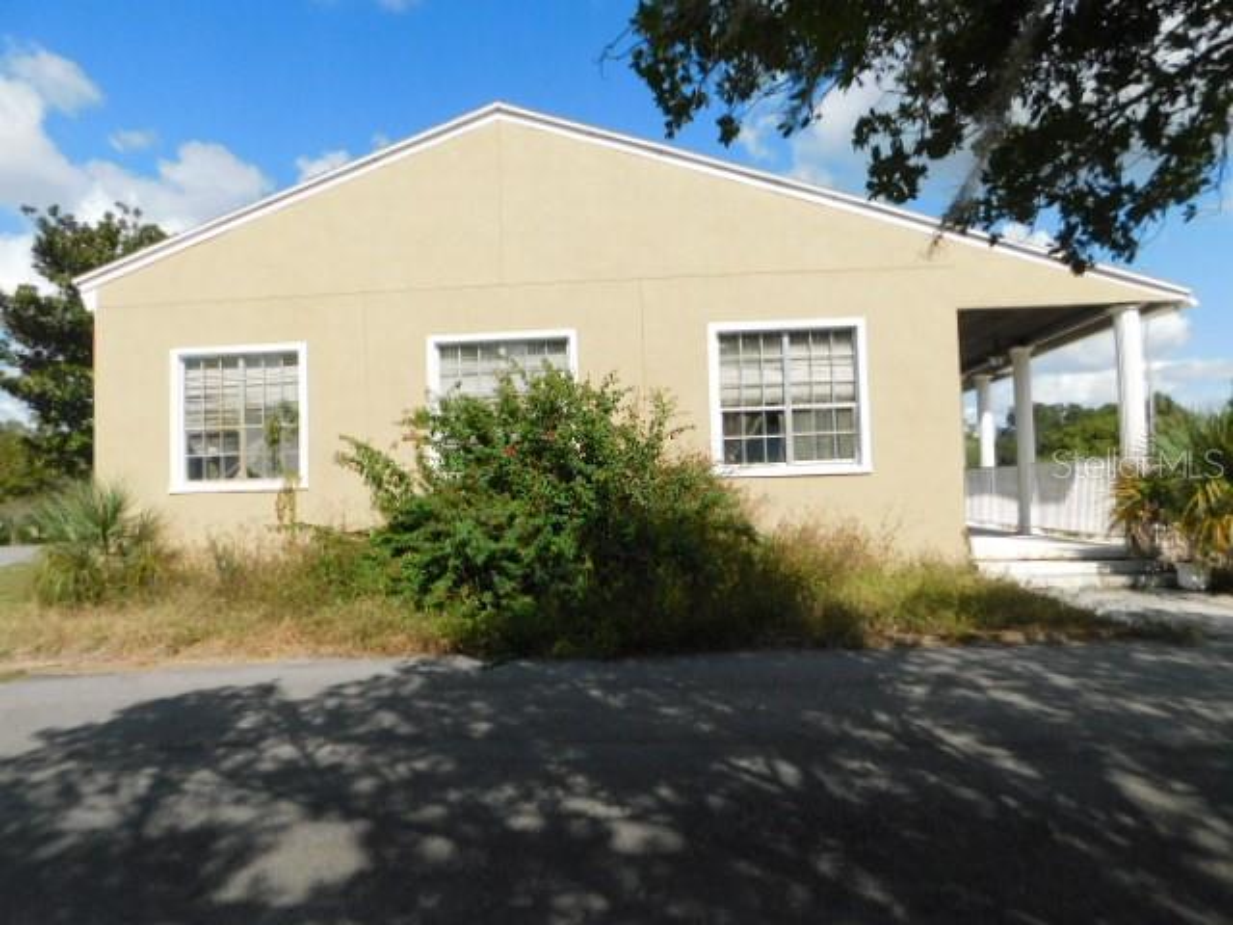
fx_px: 819
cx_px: 616
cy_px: 462
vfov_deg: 58.9
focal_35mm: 23
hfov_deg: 73.9
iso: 125
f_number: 6
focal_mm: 4
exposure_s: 1/500
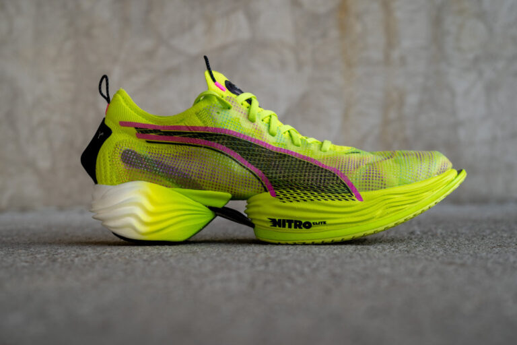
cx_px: 258
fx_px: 718
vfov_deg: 27.0
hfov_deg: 39.6
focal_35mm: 50
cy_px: 172
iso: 160
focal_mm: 50
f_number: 4
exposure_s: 1/160
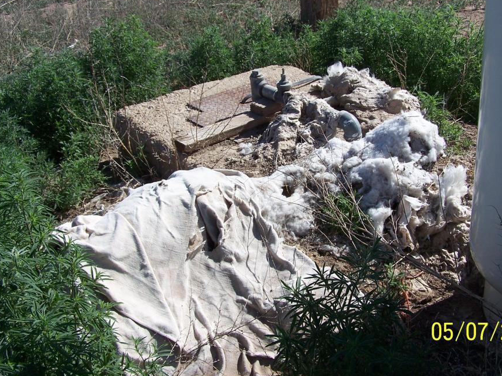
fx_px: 653
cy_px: 168
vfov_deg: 32.2
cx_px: 281
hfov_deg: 42.0
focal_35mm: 45
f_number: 4
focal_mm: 6.3
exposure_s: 1/1000
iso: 80
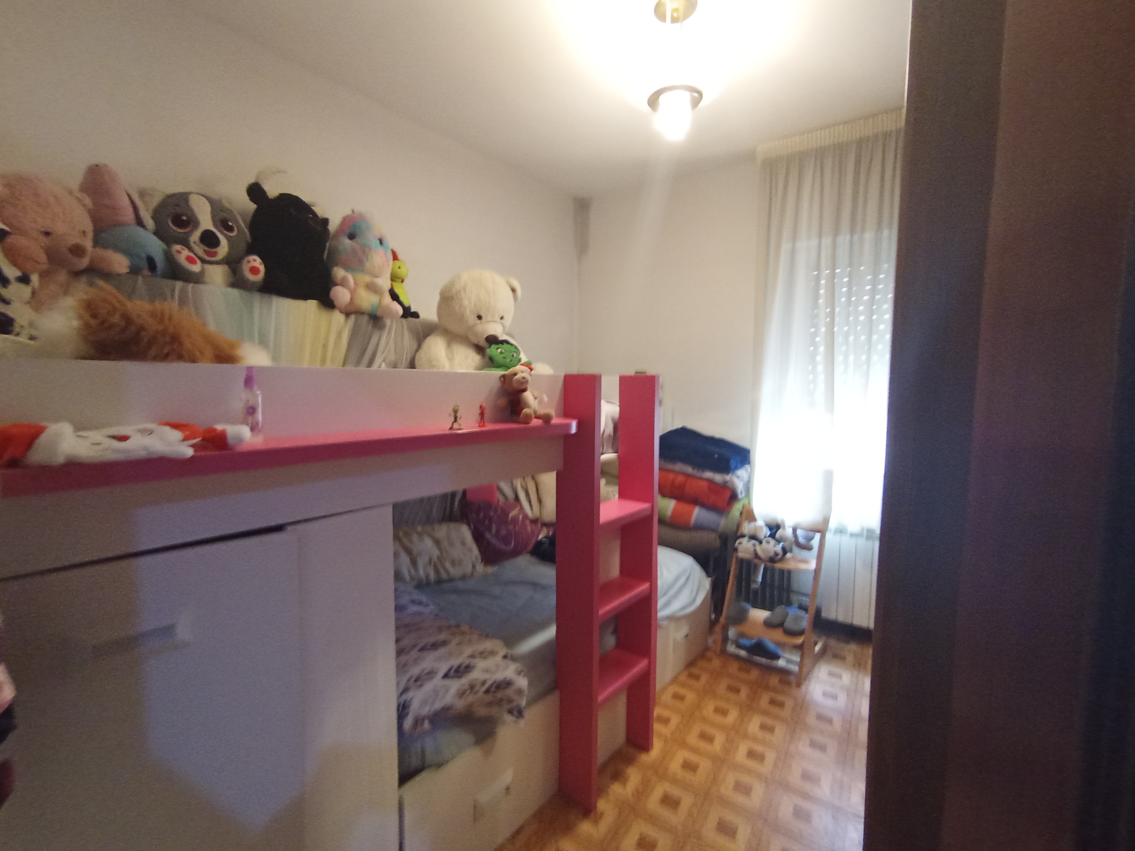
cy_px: 426
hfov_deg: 94.5
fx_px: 525
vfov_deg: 78.1
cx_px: 568
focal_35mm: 16
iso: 346
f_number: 2.2
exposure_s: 1/33.3
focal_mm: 1.65
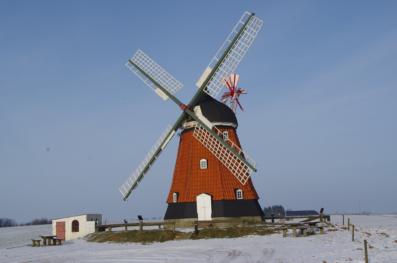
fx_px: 539
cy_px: 132
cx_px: 198
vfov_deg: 27.4
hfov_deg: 40.4
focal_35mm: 49
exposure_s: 1/200
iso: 100
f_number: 11
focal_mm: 32.5
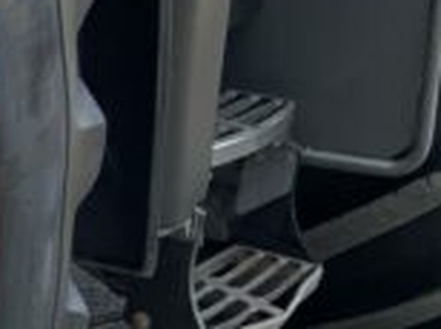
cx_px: -450
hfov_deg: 9.6
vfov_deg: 7.6
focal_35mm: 193
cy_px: 375
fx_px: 2455
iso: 16
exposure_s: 1/318
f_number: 1.8
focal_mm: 3
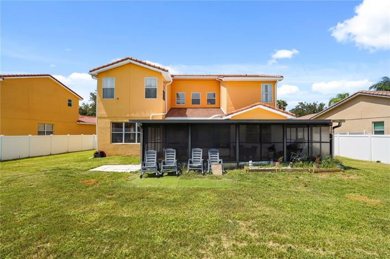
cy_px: 130
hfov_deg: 93.3
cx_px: 195
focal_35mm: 17
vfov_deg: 70.4
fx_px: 184
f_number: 6.3
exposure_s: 1/1000
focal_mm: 17
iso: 200
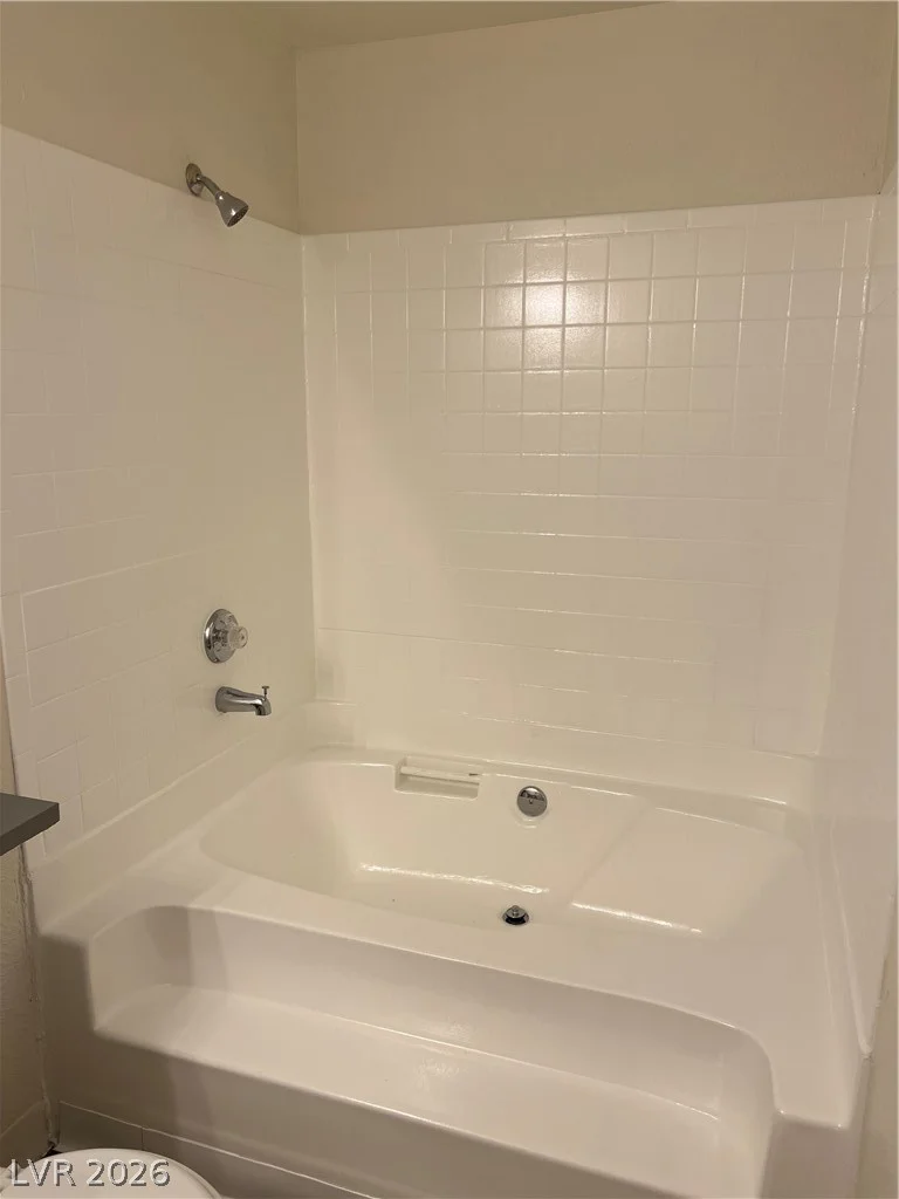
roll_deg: +1.0
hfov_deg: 53.1
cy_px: 600
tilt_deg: -11.1
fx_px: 900
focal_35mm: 26
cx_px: 450
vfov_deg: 67.3
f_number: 1.5
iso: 40
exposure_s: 1/120
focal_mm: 5.7
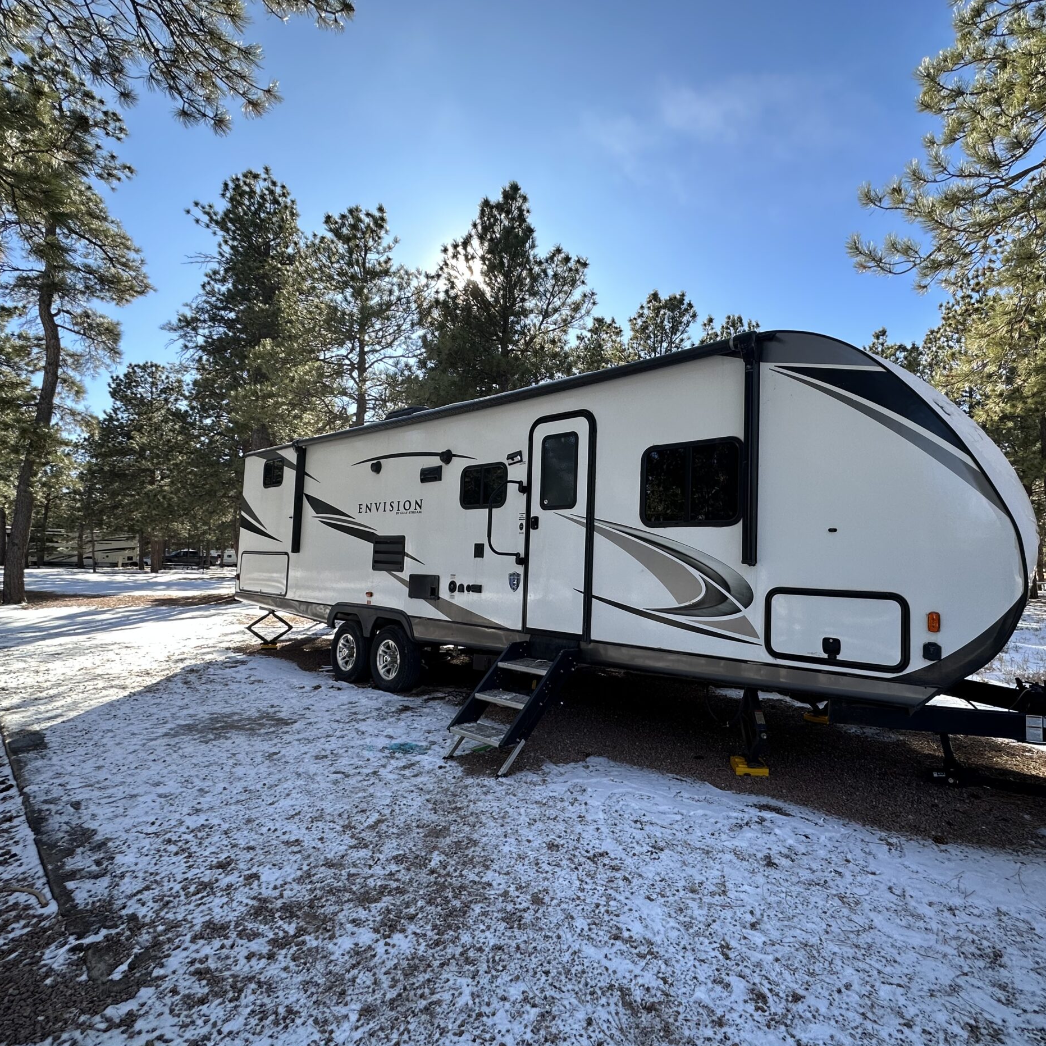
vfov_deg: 84.0
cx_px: 591
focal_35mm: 17
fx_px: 581
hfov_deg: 83.5
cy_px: 530
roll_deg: -2.8
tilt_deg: +3.8
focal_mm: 2.22
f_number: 2.2
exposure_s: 1/396
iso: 40
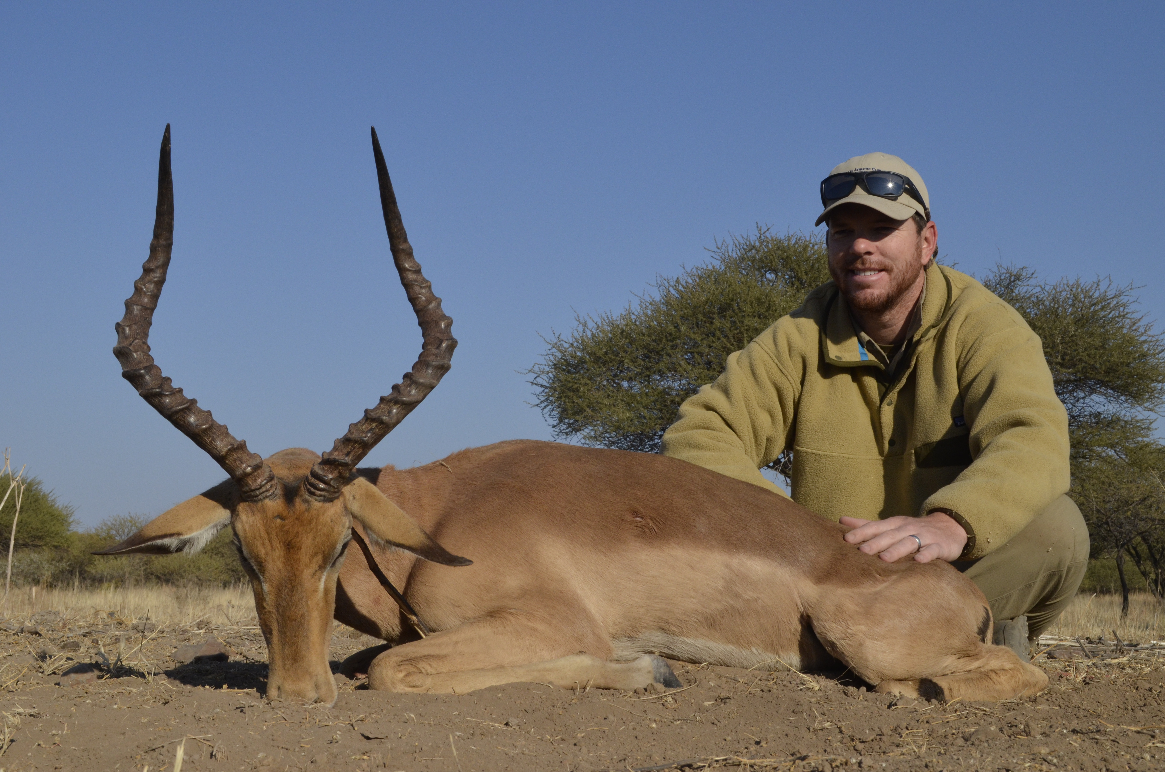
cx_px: 582
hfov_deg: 37.9
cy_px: 386
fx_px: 1695
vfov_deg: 25.6
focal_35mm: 52
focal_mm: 35
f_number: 16
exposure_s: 1/800
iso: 800
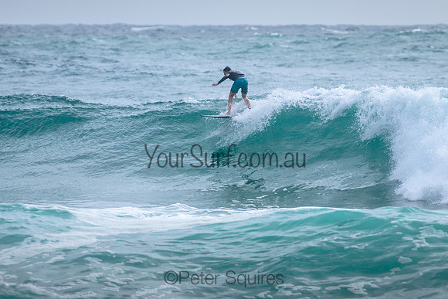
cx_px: 255
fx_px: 6848
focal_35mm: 550
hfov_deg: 3.7
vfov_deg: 2.5
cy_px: 126
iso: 200
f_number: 5.6
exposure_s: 1/2000
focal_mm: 400
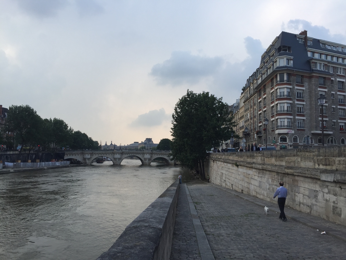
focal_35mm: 29
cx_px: 173
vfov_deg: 48.2
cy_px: 130
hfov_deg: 61.7
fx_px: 290
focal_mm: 4.15
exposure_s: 1/494
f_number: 2.2
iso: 32
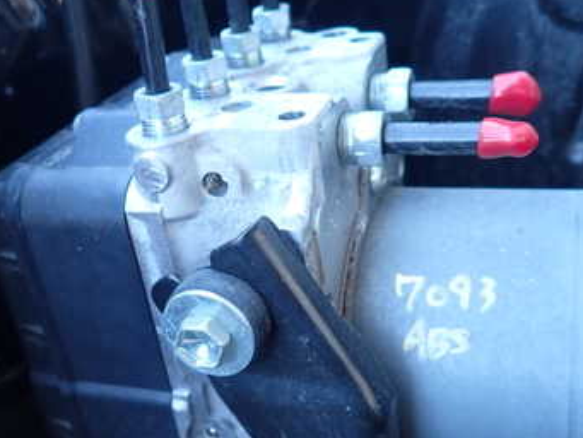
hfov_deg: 42.9
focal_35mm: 44
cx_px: 258
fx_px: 741
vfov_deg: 32.9
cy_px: 240
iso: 200
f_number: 2
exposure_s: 1/50
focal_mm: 4.5
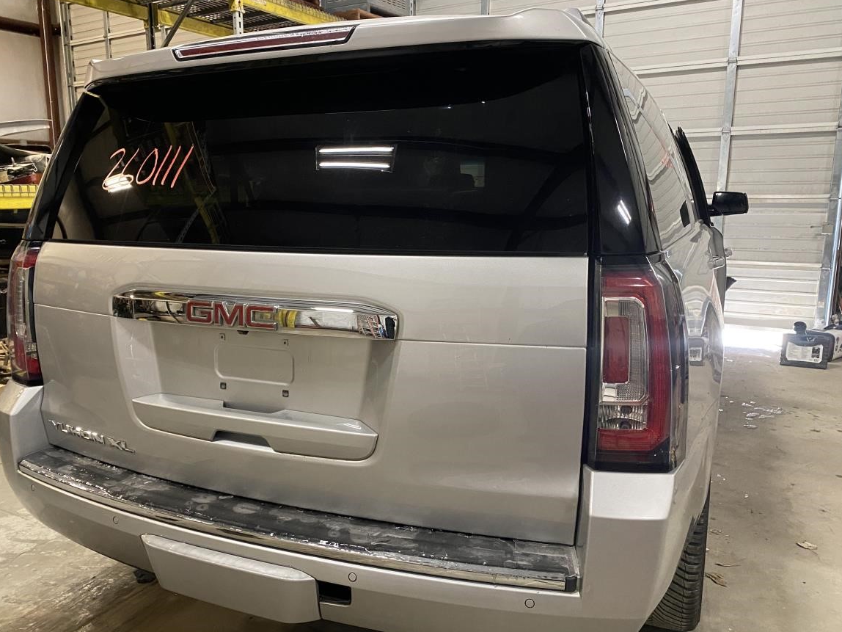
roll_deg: +1.1
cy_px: 344
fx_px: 705
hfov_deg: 61.6
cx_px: 384
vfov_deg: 48.2
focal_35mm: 29
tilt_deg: -10.8
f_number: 1.8
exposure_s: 1/60
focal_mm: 4.25
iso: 500
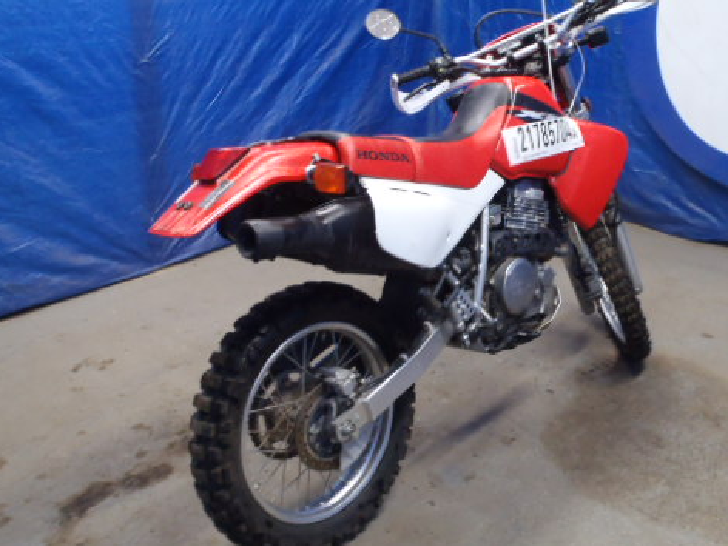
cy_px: 247
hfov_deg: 49.0
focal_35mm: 38
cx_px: 384
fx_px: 799
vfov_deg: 37.7
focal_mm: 5
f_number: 3.5
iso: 200
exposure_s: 1/13
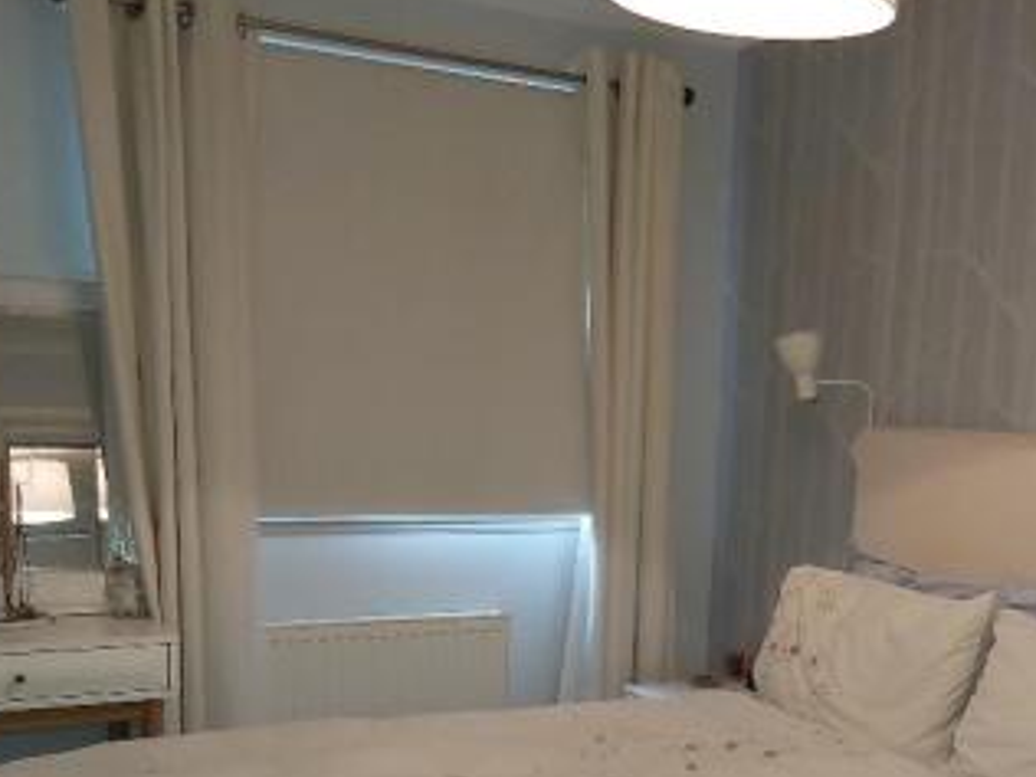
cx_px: 697
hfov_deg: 39.2
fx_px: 1437
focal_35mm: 48
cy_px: 625
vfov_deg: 29.6
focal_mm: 3.92
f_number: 1.7
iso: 200
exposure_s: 1/50
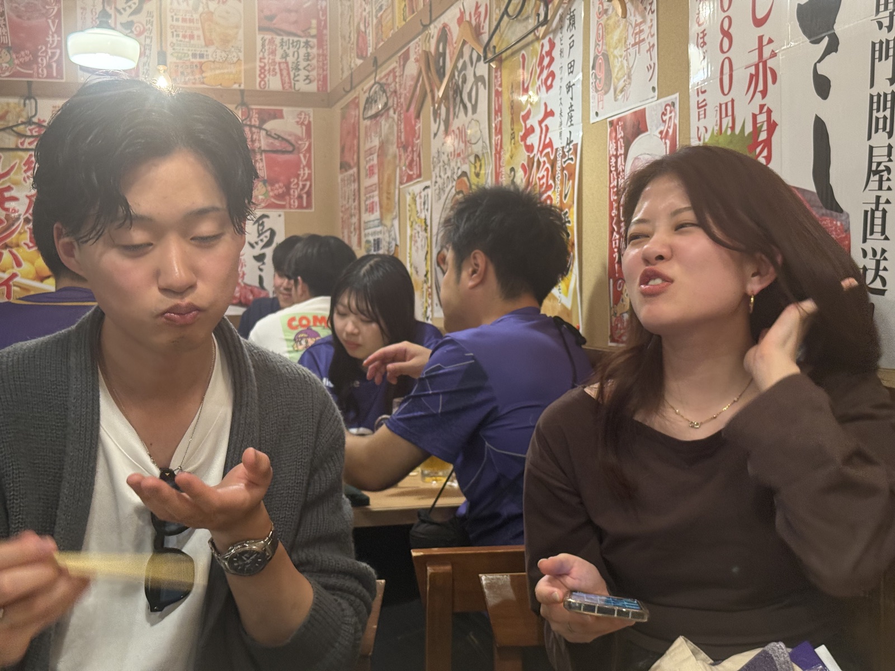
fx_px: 1241
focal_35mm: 48
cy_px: 336
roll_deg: +0.2
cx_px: 448
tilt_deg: +0.5
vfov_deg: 30.3
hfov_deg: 39.7
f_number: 1.78
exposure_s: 1/60
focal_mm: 6.76
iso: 250
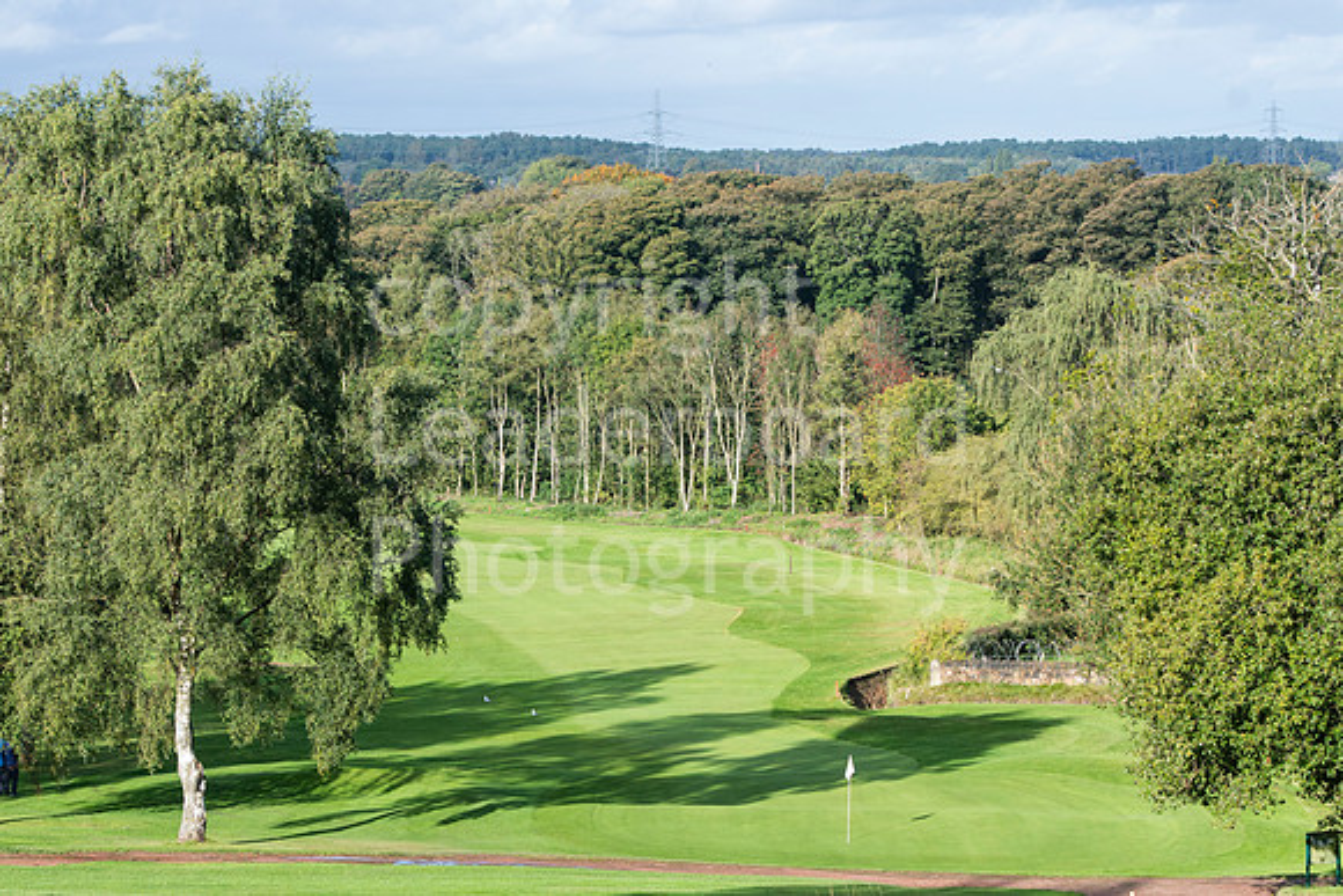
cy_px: 448
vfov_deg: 11.2
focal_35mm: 123
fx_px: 4589
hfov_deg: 16.6
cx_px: 672
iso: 250
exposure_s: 1/500
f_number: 7.1
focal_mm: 82
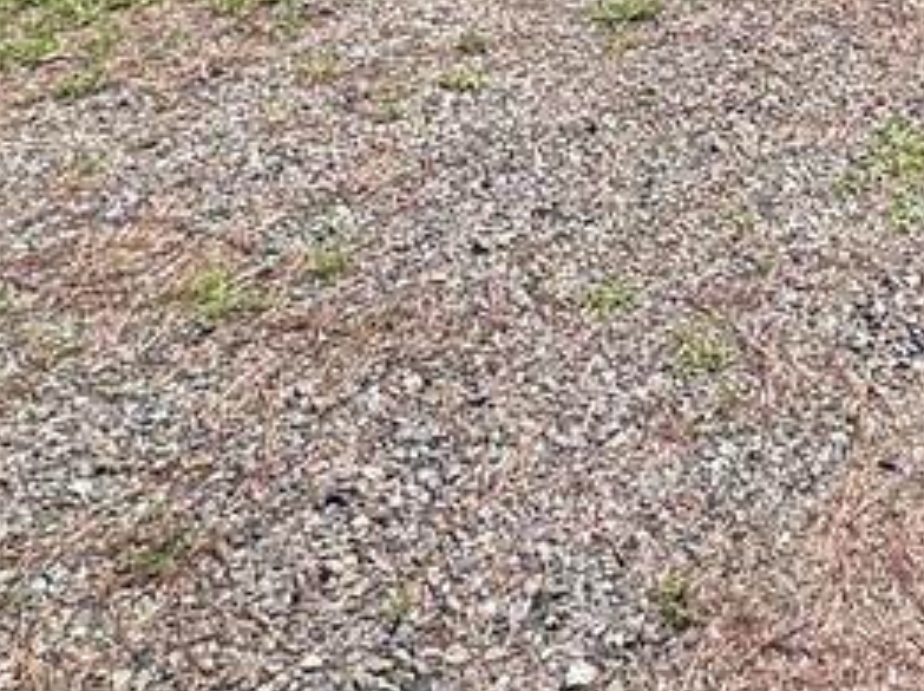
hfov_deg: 29.8
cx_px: 1115
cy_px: -468
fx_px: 1466
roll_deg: -3.9
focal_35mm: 55
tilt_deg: -10.2
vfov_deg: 20.6
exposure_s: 1/993
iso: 40
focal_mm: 2.22
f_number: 2.2
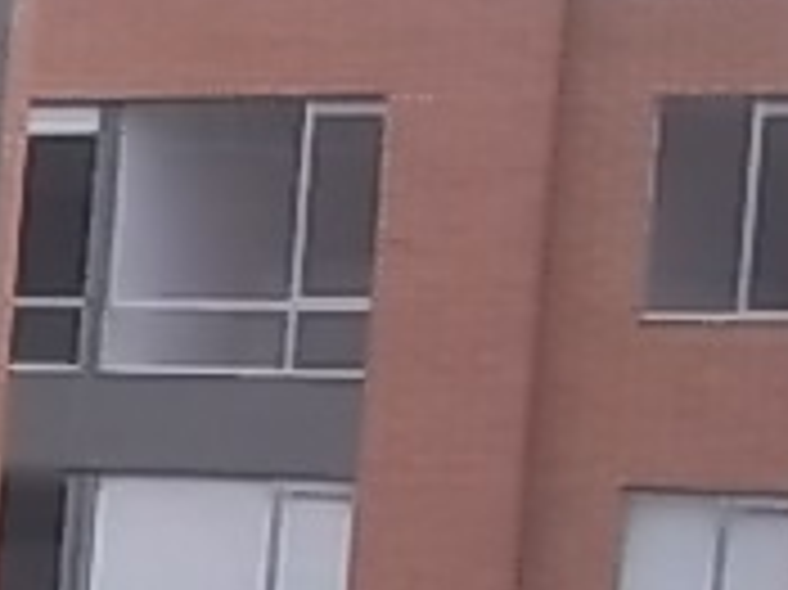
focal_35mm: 263
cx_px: -1675
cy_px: 1031
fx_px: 5983
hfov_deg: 6.7
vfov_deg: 5.6
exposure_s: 1/500
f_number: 3.1
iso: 80
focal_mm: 6.5
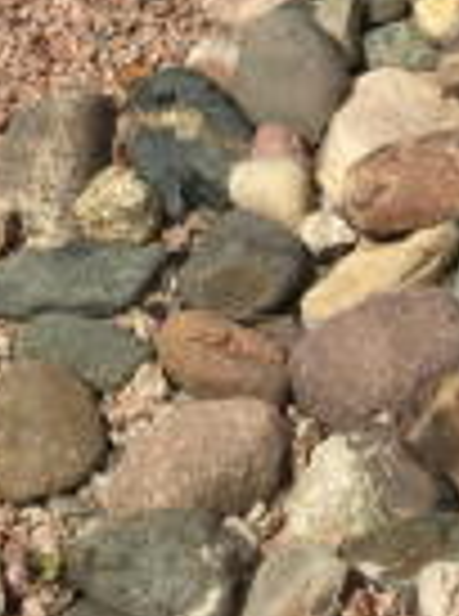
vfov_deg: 9.9
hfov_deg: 9.1
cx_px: 256
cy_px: -1075
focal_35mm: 163
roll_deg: +4.0
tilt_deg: -13.0
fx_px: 2895
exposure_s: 1/1789
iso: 25
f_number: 2.2
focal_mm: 4.15
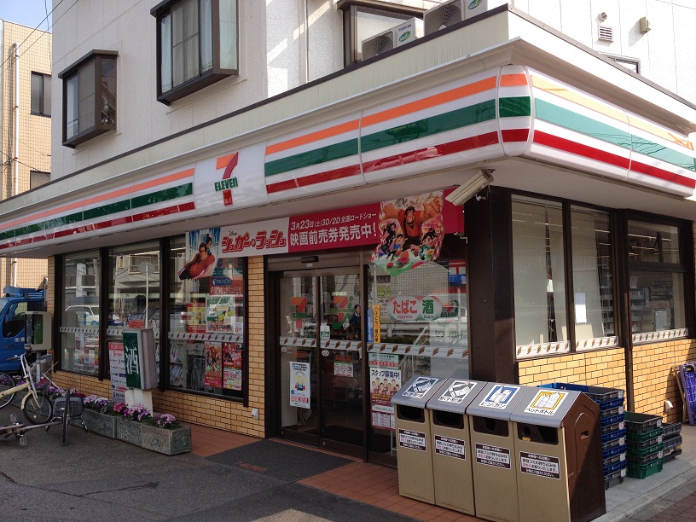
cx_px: 348
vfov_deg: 40.7
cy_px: 261
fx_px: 704
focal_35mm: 35
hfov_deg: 52.6
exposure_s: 1/863
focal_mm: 4.28
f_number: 2.4
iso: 64
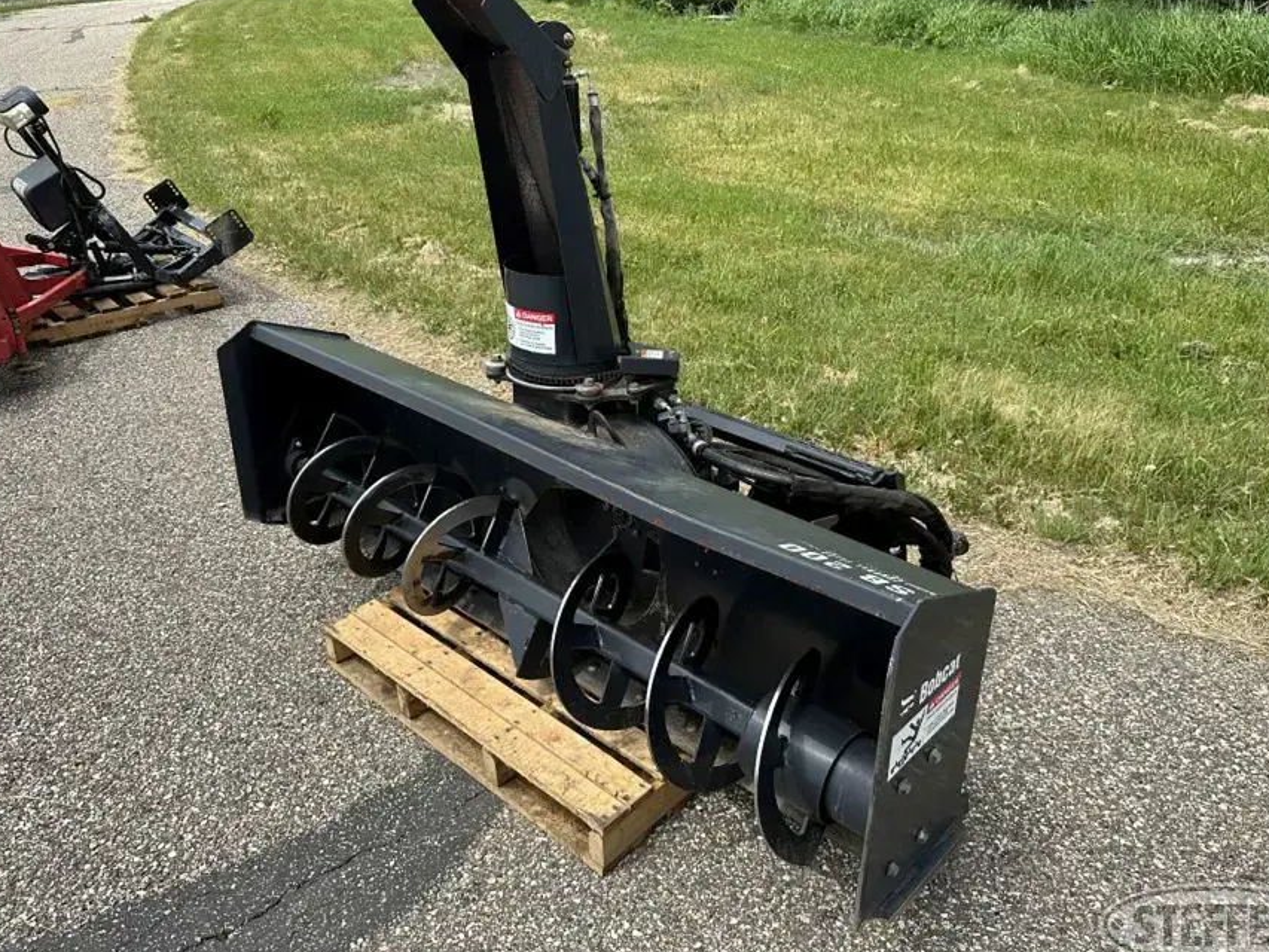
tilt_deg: -25.5
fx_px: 990
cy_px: 449
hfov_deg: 65.3
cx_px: 647
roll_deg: +2.9
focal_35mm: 27
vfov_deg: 51.3
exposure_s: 1/3247
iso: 80
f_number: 1.78
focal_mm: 6.86
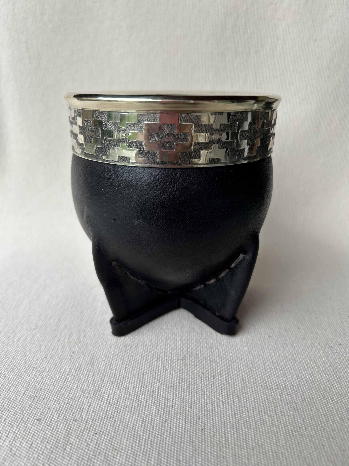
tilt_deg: -20.2
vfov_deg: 67.3
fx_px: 350
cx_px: 174
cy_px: 233
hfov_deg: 53.1
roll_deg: -1.2
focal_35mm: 26
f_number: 1.5
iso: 50
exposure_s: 1/696
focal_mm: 5.7
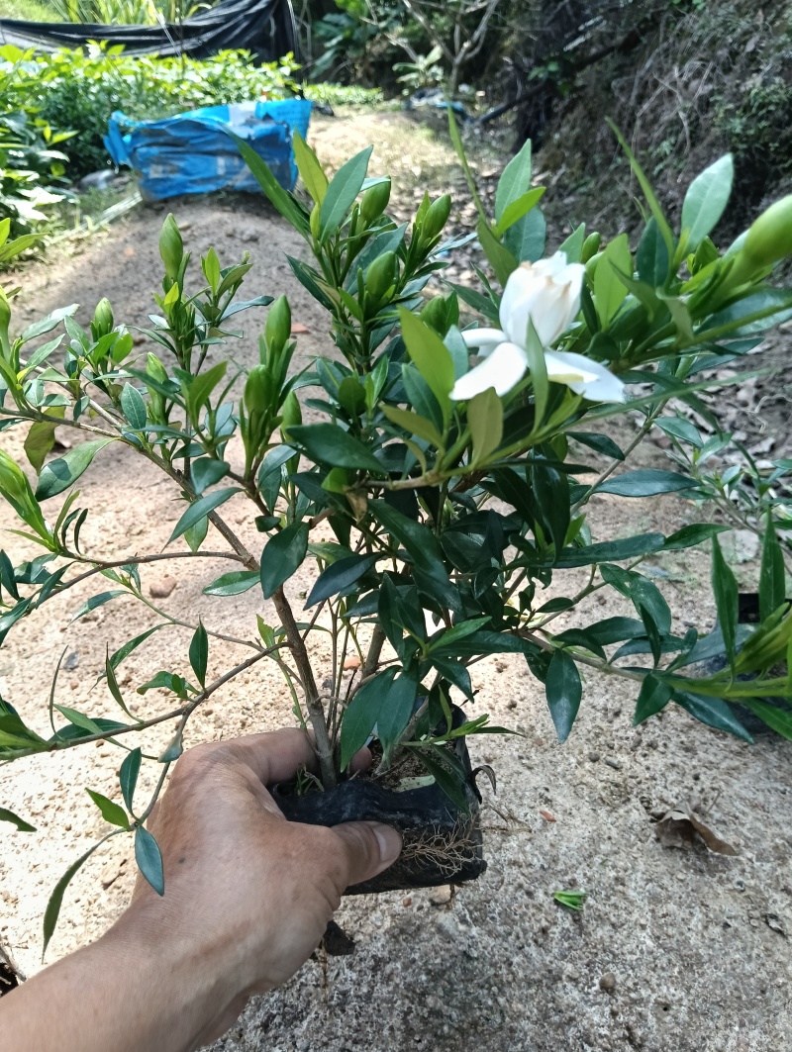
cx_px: 396
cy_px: 526
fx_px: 822
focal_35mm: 27
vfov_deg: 65.3
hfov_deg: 51.5
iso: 50
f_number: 1.8
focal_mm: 3.98
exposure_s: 1/182
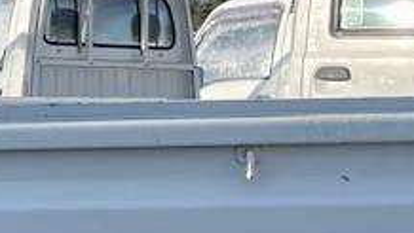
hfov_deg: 13.2
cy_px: 108
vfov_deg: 7.6
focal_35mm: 160
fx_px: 1758
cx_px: -44
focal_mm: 5.1
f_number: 1.6
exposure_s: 1/2336
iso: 32
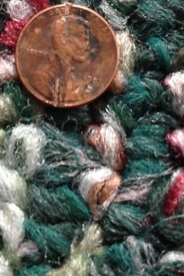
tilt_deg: -75.6
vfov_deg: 16.7
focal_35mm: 118
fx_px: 906
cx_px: 90
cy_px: -41
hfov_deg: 11.6
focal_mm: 4.28
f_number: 2.4
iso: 125
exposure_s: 1/15
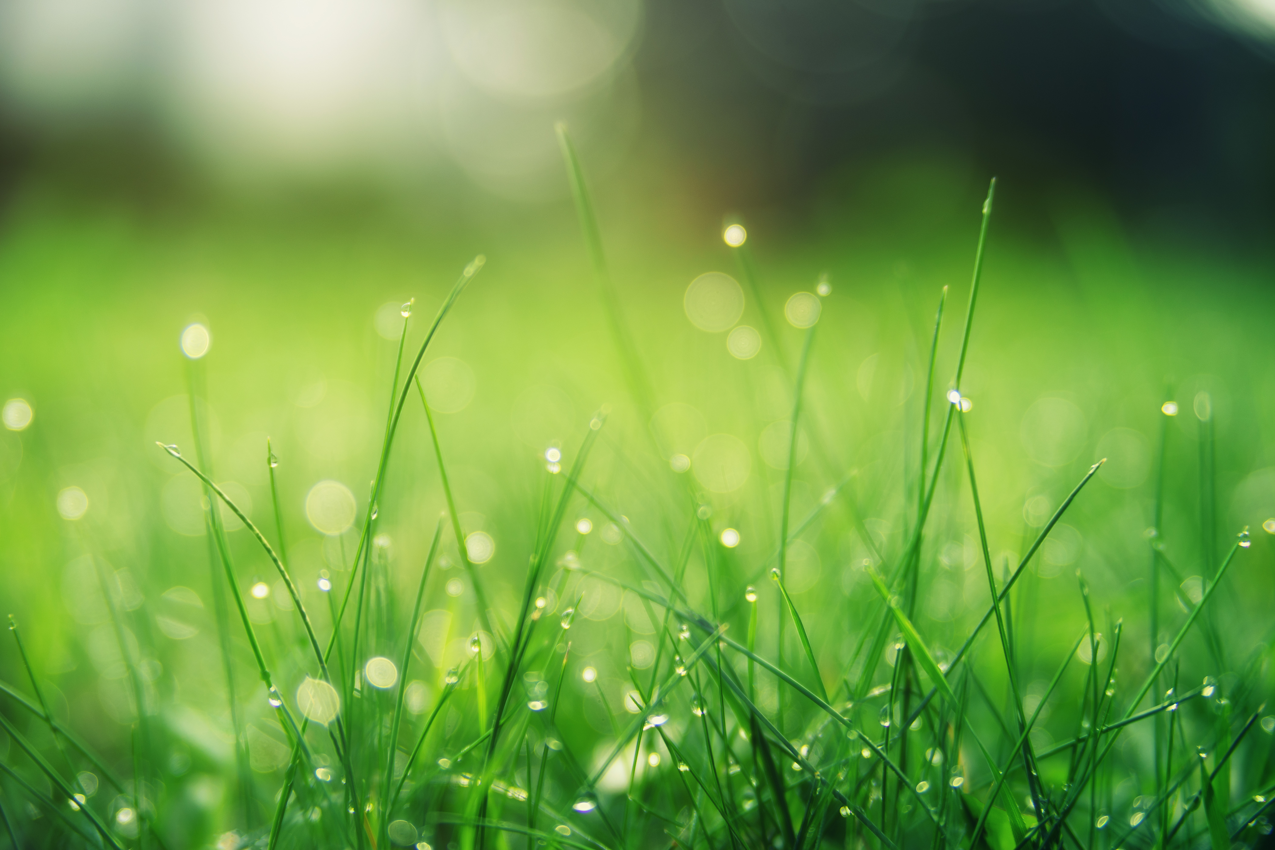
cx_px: 638
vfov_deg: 18.2
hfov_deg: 27.0
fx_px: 2656
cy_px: 425
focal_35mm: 75
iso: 200
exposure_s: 1/640
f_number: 2.8
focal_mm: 75
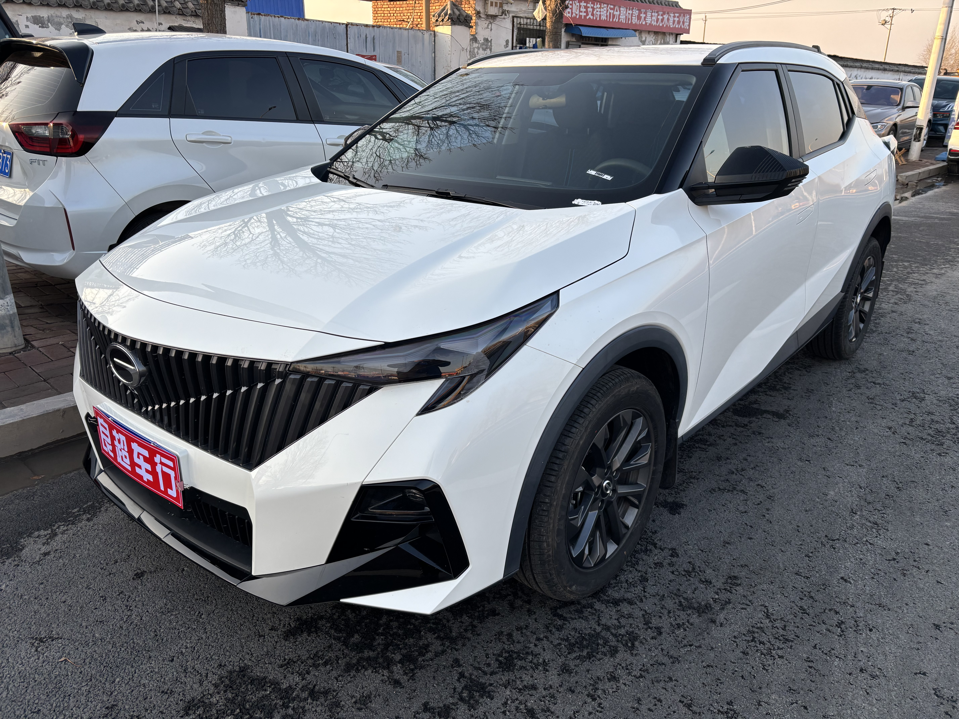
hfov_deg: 67.3
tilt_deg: -21.3
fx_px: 720
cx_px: 480
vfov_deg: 53.1
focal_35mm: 26
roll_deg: -1.2
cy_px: 360
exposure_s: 1/675
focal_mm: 5.96
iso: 50
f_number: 1.6
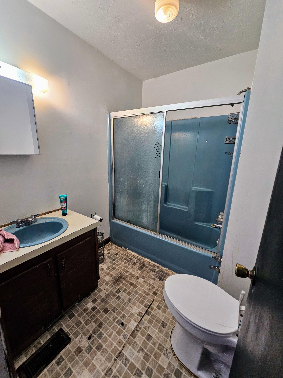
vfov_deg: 106.2
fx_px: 142
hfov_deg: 89.9
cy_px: 189
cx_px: 142
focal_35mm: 13
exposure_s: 1/60
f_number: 2.2
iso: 250
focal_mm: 2.2
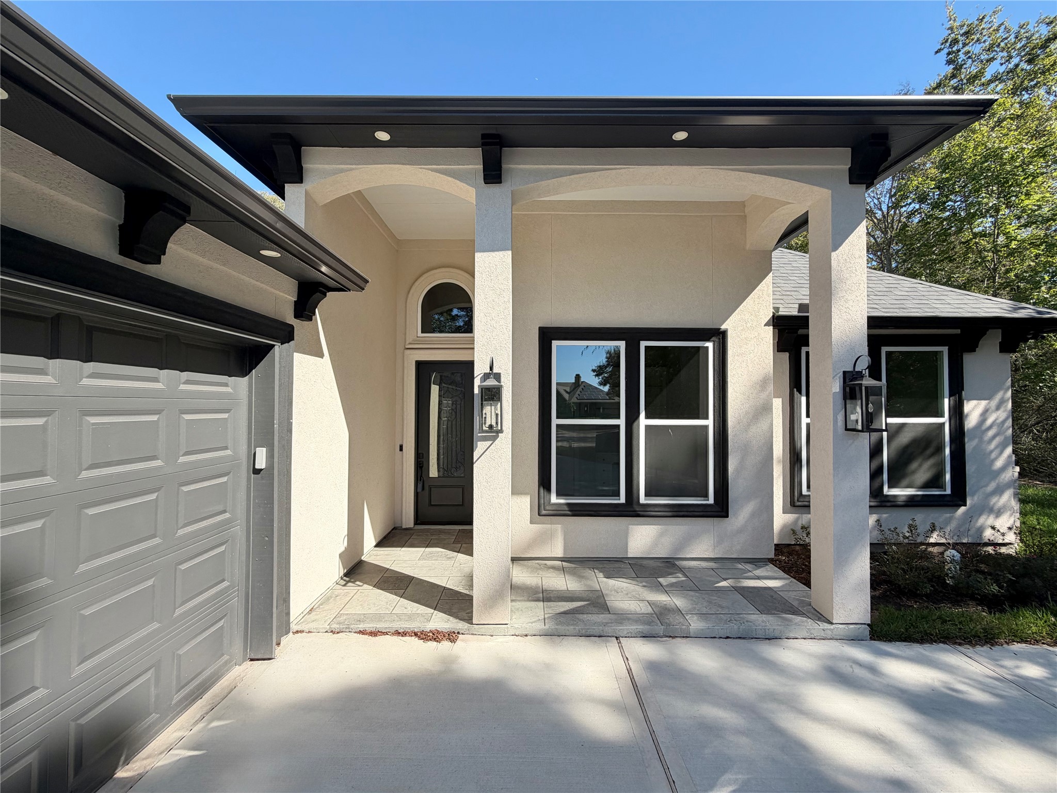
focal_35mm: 14
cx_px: 528
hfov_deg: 102.1
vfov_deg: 85.7
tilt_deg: +0.9
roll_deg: +0.1
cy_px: 396
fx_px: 427
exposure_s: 1/770
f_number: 2.2
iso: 32
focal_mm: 2.22
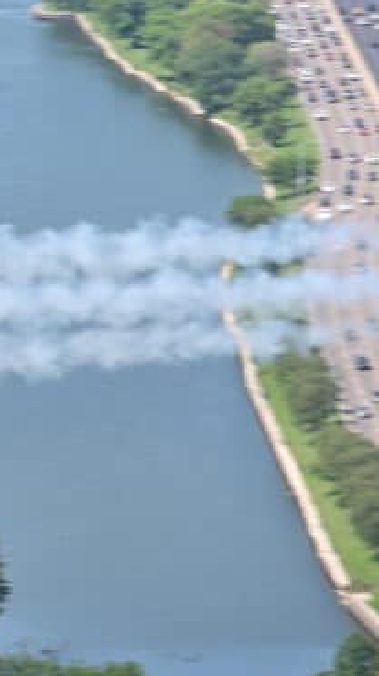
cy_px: 267
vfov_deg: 6.7
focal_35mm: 323
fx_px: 5783
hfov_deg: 3.7
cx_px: 793
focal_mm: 116
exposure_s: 1/500
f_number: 5.6
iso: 100
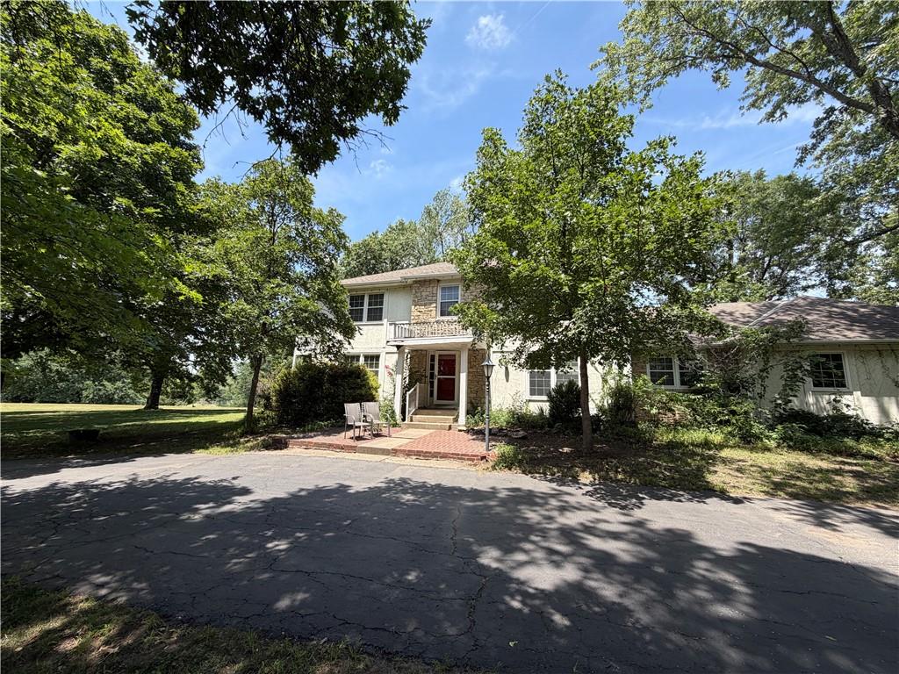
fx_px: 364
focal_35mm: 14
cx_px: 450
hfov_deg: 102.1
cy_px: 337
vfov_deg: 85.7
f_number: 2.2
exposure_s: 1/658
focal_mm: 2.22
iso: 40
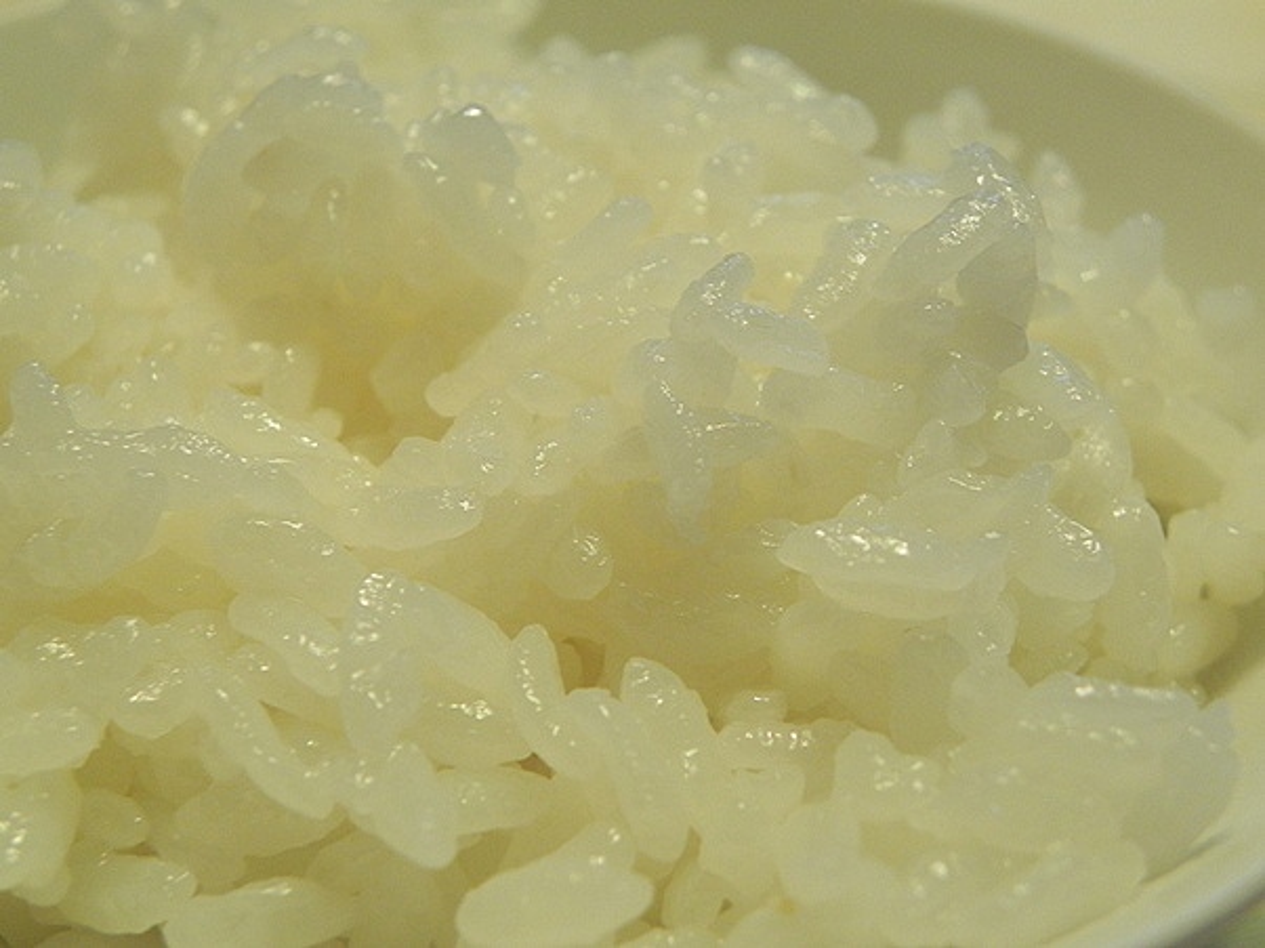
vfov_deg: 28.0
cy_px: 474
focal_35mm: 52
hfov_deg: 36.8
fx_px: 1900
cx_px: 632
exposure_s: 1/30
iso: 245
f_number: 3.5
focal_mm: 9.2
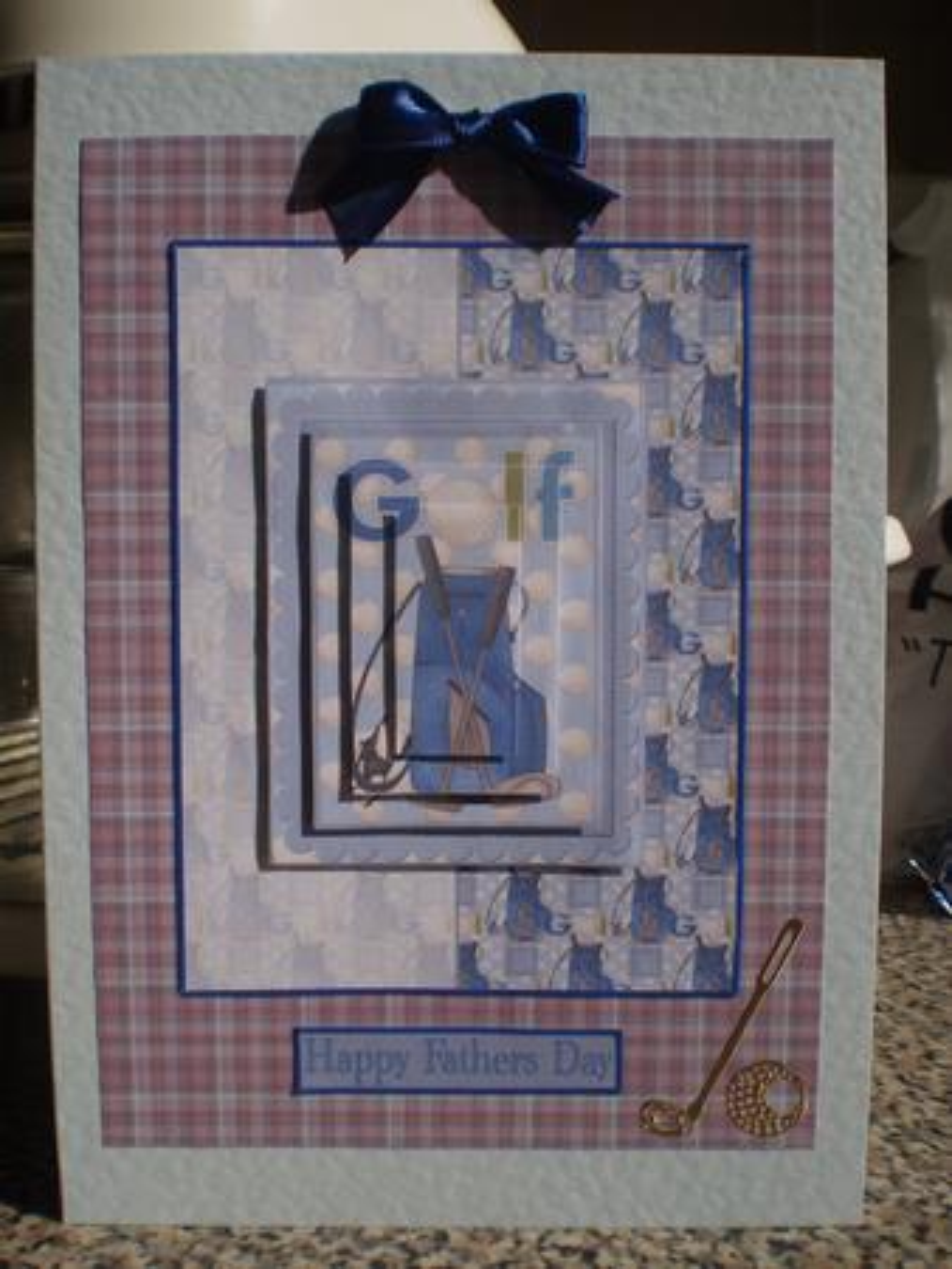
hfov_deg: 39.7
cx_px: 476
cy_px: 634
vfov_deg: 51.3
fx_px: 1319
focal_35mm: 36
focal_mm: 6.3
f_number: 4.6
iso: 64
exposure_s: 1/1600
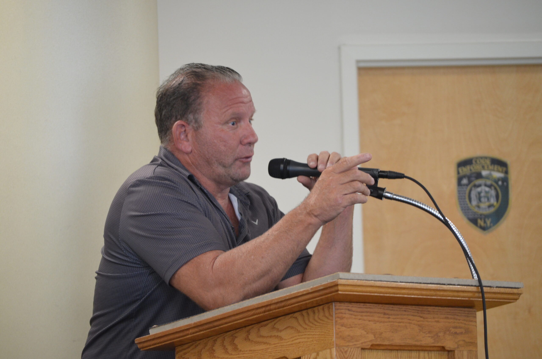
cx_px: 271
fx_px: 2614
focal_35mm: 174
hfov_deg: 11.8
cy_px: 180
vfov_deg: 7.9
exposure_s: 1/50
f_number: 4.8
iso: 800
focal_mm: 116
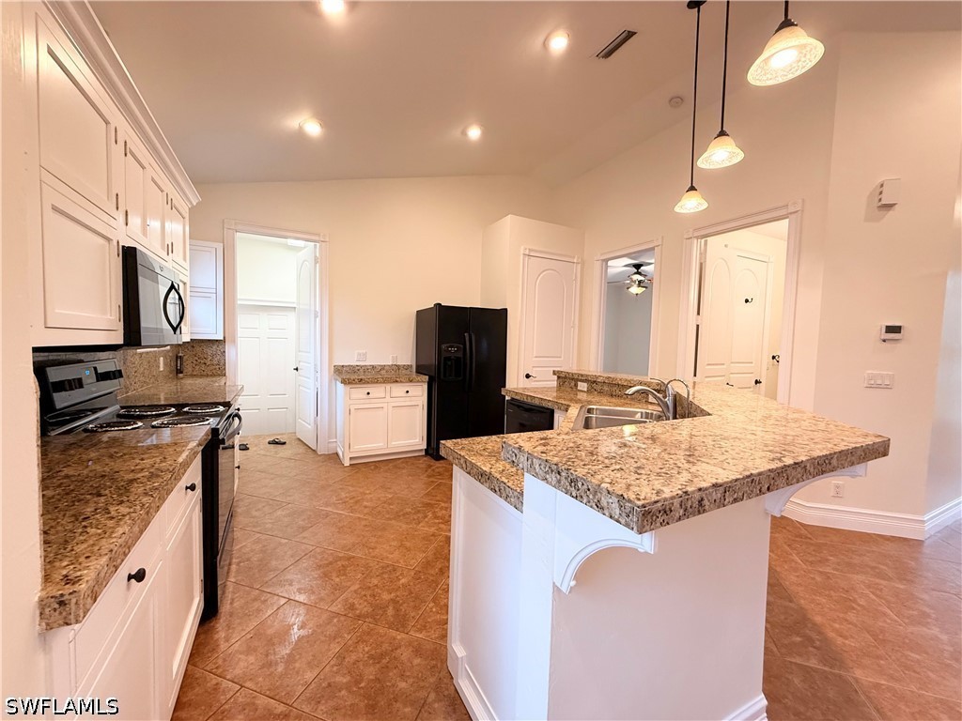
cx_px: 481
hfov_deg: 102.1
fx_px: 389
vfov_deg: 85.7
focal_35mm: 14
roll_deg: -1.7
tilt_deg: -2.2
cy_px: 360
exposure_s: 1/60
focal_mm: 2.22
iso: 200
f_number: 2.2
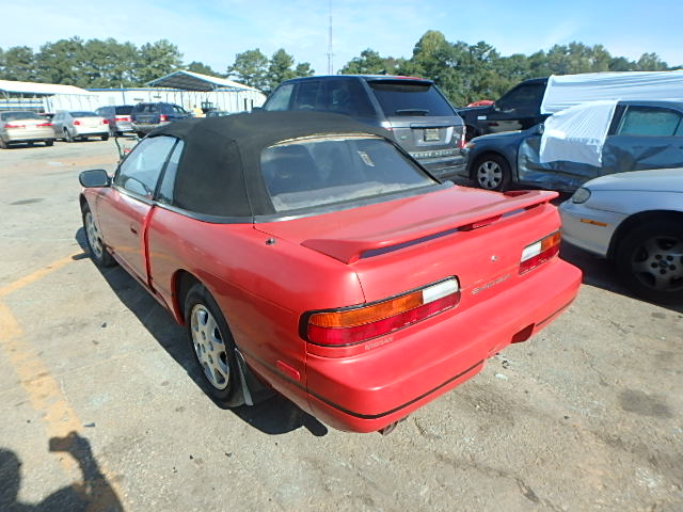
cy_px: 256
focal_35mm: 21
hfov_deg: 79.0
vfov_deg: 63.4
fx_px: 414
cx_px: 342
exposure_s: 1/800
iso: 125
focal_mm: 3.7
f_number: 3.5
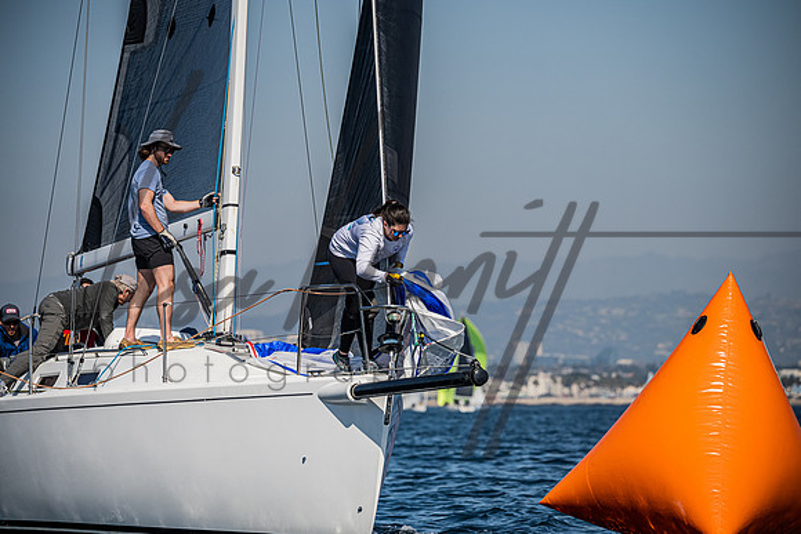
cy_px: 267
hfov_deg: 10.1
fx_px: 4544
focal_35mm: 204
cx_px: 405
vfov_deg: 6.7
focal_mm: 200
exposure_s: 1/6400
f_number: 5
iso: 400
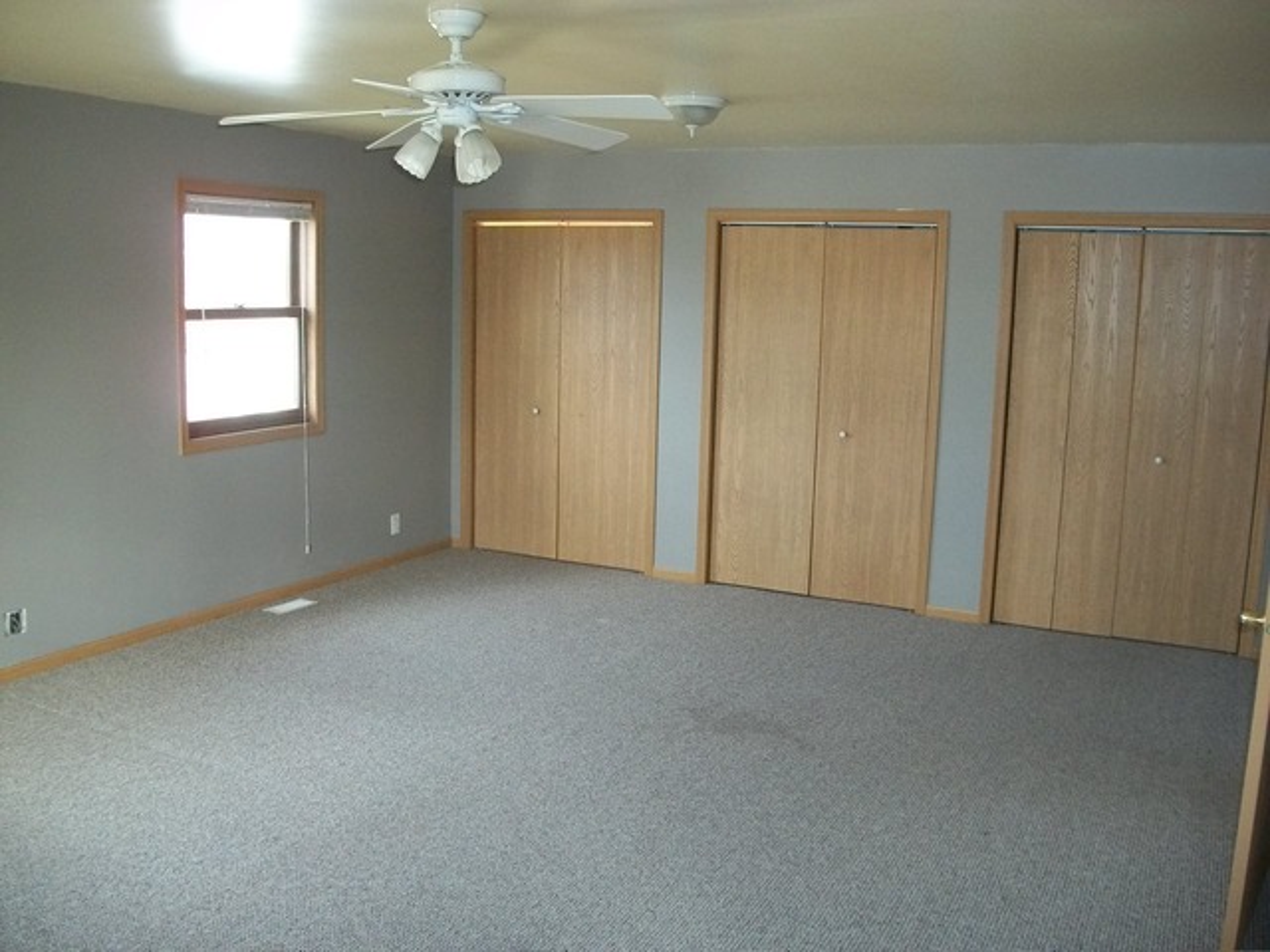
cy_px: 476
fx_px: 1174
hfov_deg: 56.8
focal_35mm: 32
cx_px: 635
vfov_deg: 44.2
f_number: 2.9
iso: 240
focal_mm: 5.7
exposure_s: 1/40
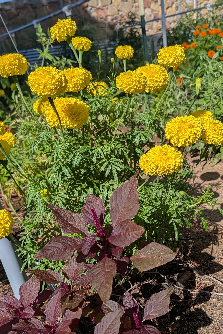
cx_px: 121
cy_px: 207
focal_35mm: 33
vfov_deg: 56.6
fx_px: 307
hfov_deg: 39.9
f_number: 1.68
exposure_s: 1/2193
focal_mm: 6.9
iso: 21
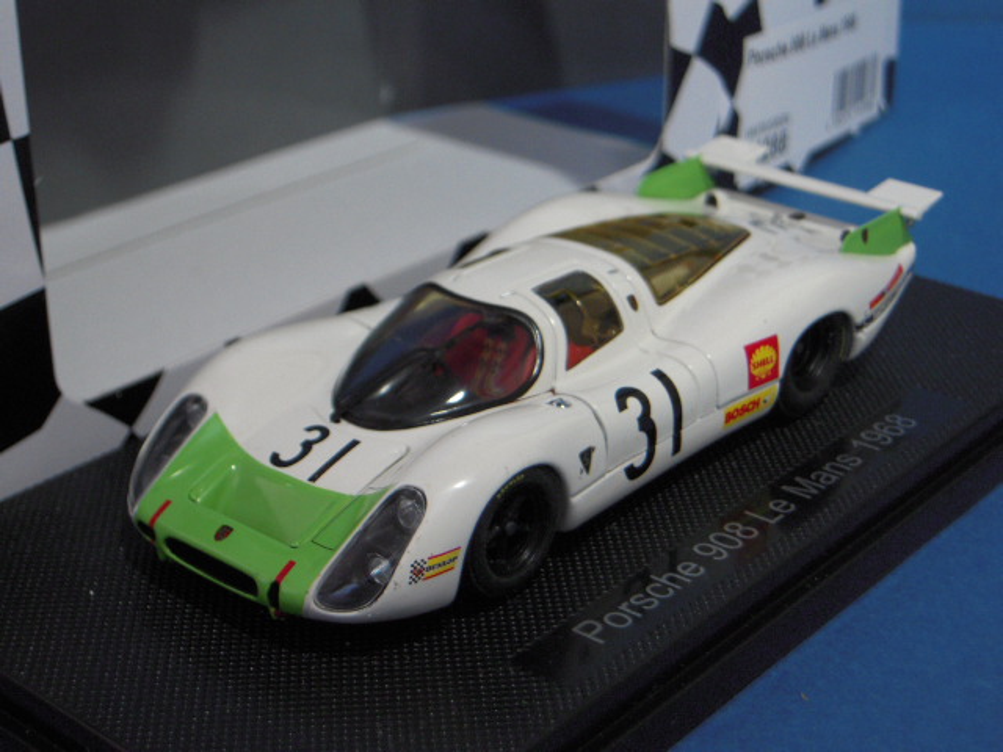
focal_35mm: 69
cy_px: 376
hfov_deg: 28.2
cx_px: 502
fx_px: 1999
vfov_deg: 21.3
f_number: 4.2
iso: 400
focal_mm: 12.3
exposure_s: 1/20
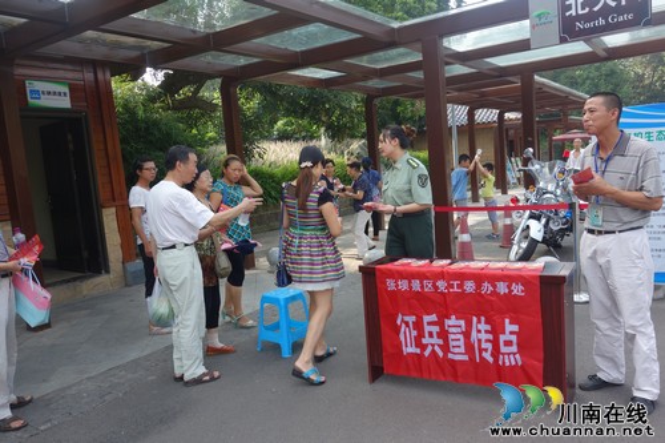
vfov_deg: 46.4
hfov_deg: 65.5
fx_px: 517
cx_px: 332
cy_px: 222
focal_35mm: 28
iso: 125
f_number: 5
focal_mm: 10.4
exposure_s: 1/100
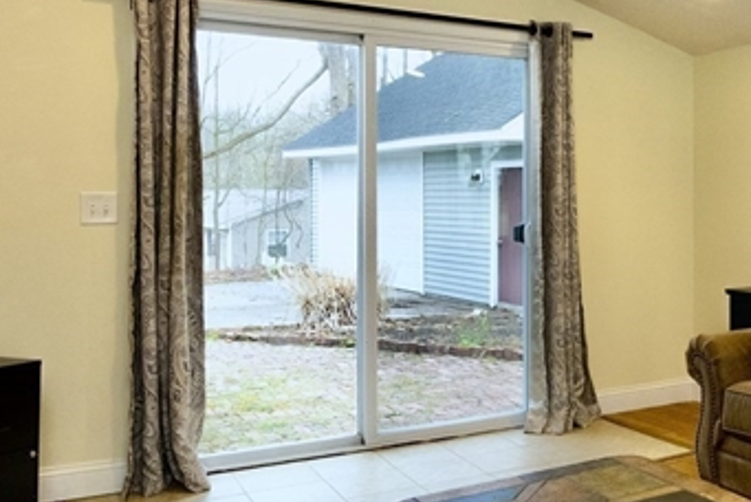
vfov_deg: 31.9
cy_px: 206
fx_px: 877
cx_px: 714
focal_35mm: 42
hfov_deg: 41.6
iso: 1000
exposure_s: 1/50
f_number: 7.1
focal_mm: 14
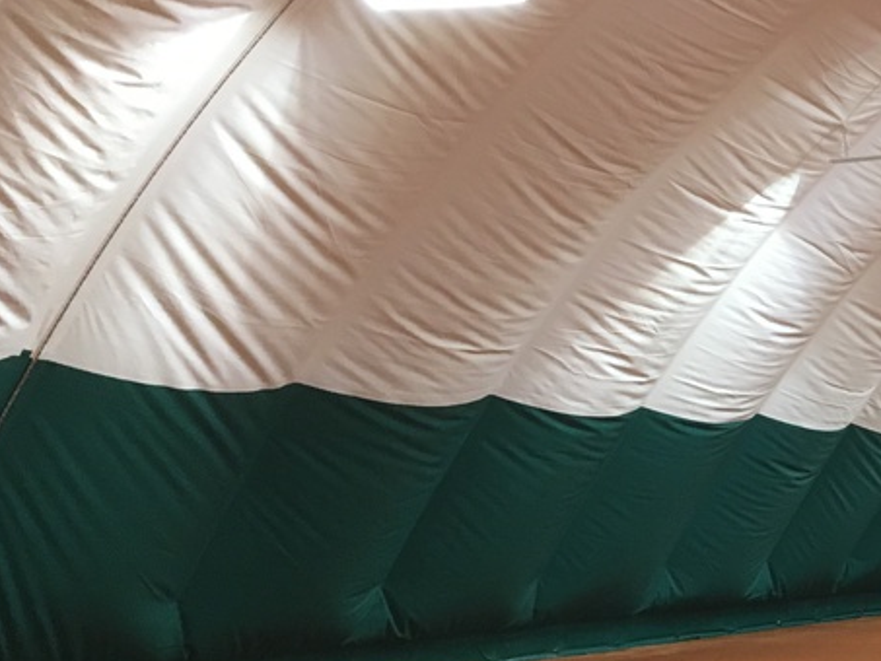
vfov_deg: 18.4
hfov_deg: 22.0
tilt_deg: +4.1
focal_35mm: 80
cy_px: 412
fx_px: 2037
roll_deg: +0.7
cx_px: 1134
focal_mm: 4.15
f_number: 2.2
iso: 125
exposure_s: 1/33
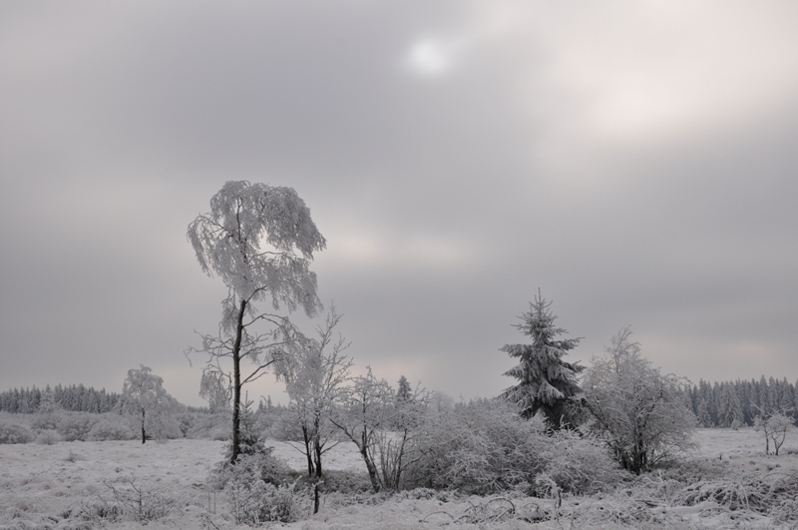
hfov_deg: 41.2
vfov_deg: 28.0
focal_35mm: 48
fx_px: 1062
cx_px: 399
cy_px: 265
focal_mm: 32
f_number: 11
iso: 200
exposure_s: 1/400
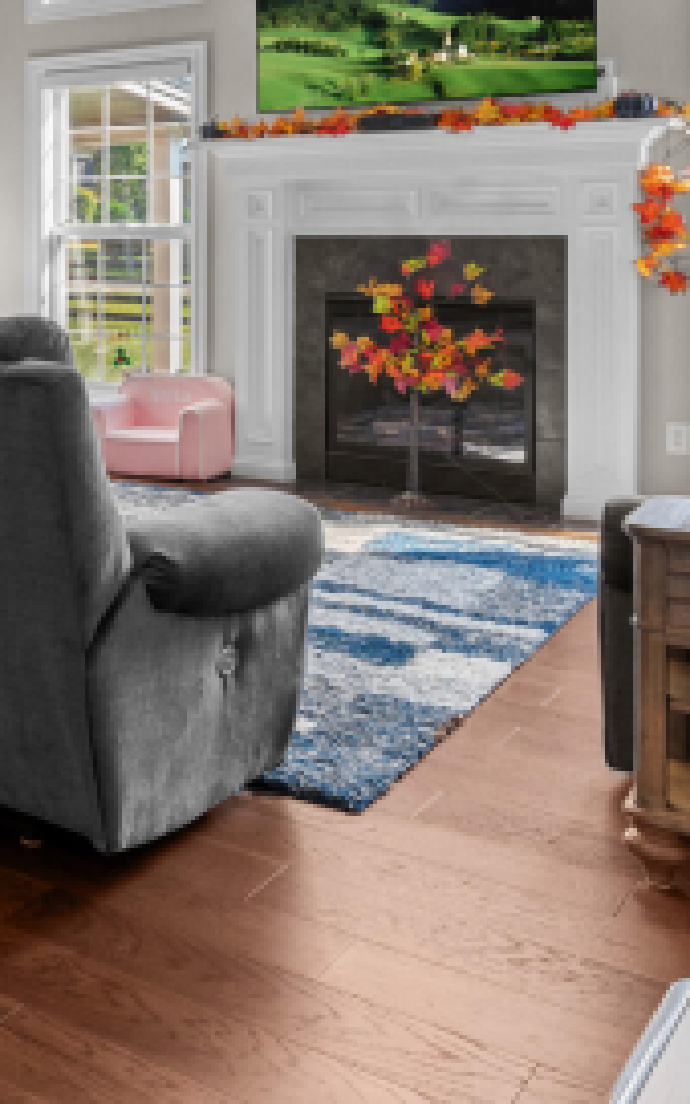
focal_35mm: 45
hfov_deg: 24.3
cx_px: -248
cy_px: 260
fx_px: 1354
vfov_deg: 42.8
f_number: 11
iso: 400
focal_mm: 16
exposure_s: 1/2.5
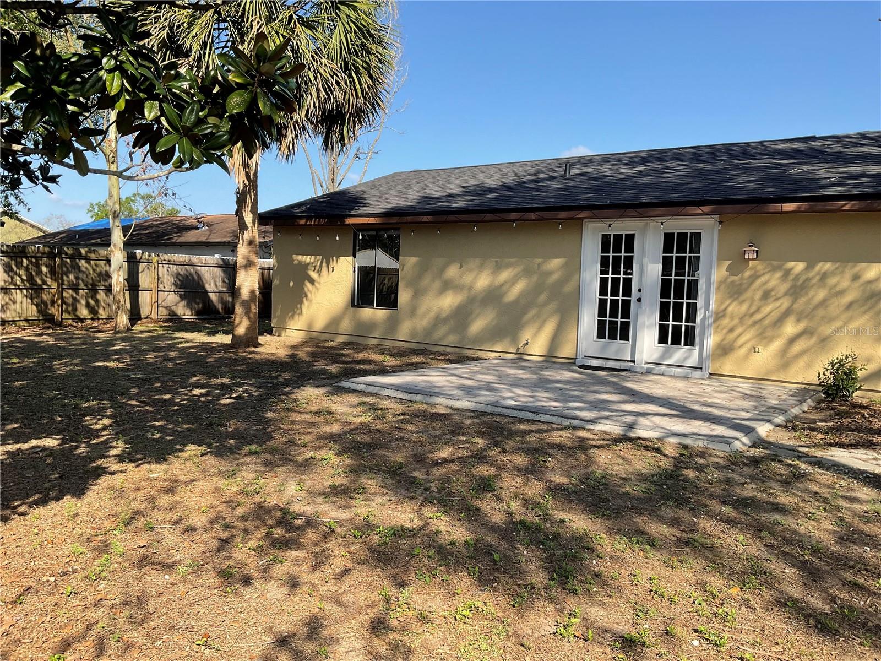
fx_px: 738
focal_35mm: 29
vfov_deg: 48.2
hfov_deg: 61.7
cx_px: 440
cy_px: 330
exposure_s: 1/1121
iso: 16
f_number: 1.8
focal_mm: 3
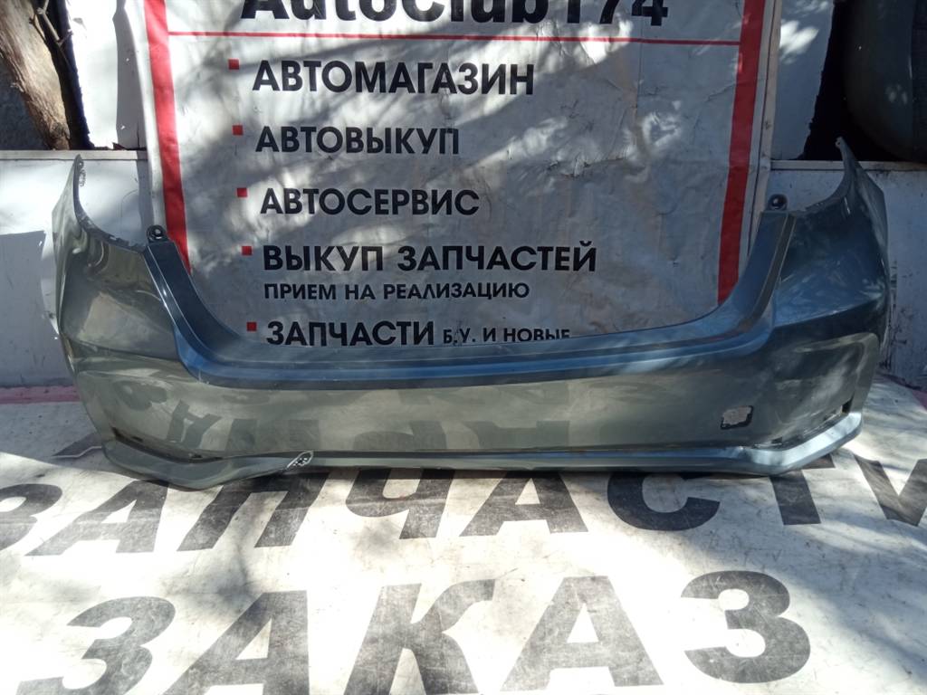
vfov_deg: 51.4
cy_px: 348
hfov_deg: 65.3
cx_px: 464
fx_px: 723
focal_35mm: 27
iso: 111
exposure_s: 1/183
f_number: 2.2
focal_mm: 3.79
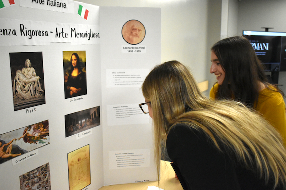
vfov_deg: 36.9
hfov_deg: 53.1
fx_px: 286
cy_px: 95
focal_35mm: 36
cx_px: 143
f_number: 3.8
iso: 3200
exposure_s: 1/400
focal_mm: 24
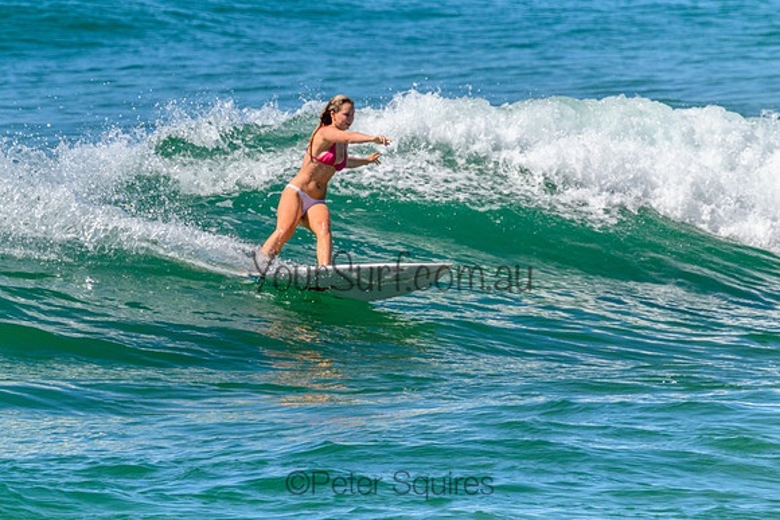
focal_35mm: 1101
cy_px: 240
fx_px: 23850
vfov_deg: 1.3
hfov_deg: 1.9
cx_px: 359
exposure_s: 1/2000
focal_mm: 800
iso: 1100
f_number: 11
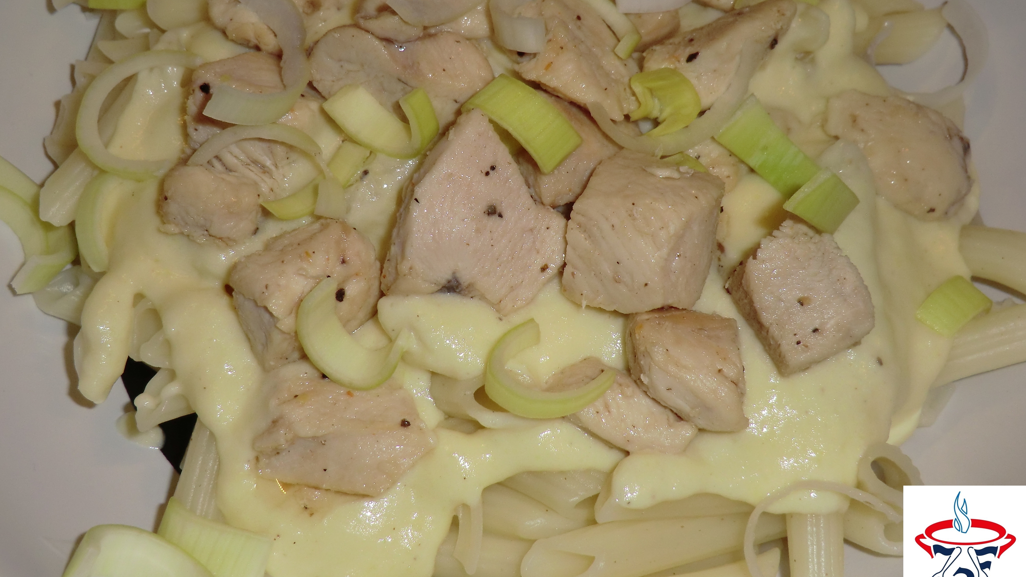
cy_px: 219
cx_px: 507
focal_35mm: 52
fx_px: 1415
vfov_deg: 23.0
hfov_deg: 39.9
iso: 125
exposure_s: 1/60
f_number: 4
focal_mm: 8.4
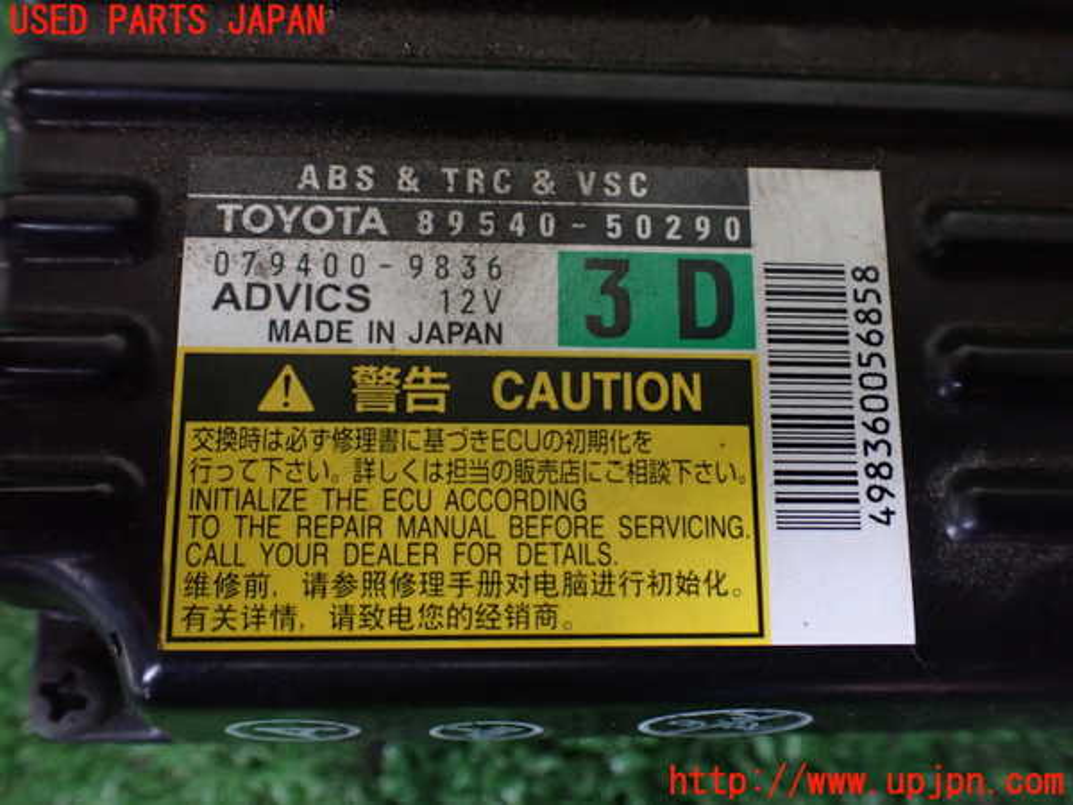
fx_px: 930
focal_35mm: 30
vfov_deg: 46.8
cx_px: 536
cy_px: 402
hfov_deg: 60.0
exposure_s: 1/50
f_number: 2.3
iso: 800
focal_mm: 5.4
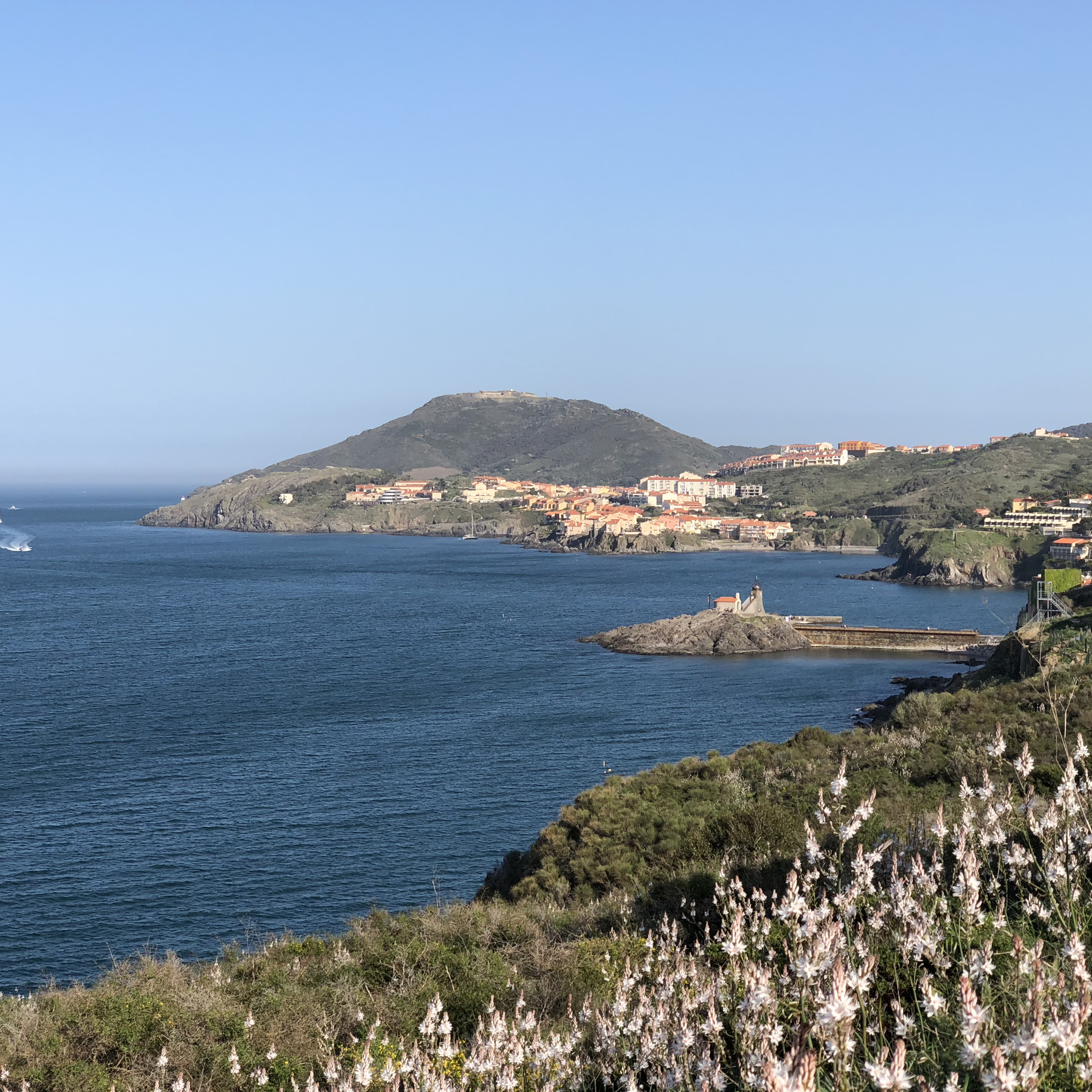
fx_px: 2213
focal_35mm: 62
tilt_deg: -1.3
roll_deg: +0.4
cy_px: 541
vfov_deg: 27.7
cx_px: 529
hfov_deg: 27.7
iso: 16
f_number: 2.4
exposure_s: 1/1021
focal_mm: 6
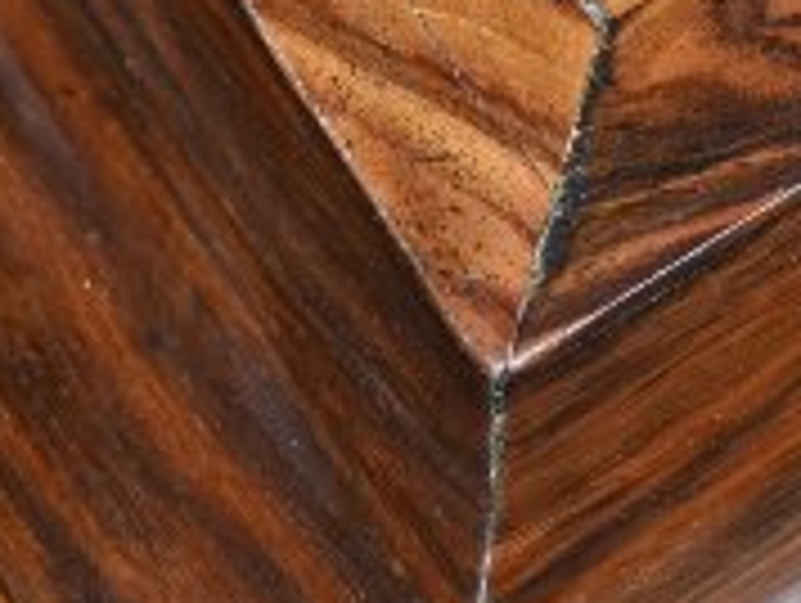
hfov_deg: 10.5
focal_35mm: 184
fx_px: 4269
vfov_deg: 8.0
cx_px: 1089
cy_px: -198
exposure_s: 1/250
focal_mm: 19
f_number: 4
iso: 250
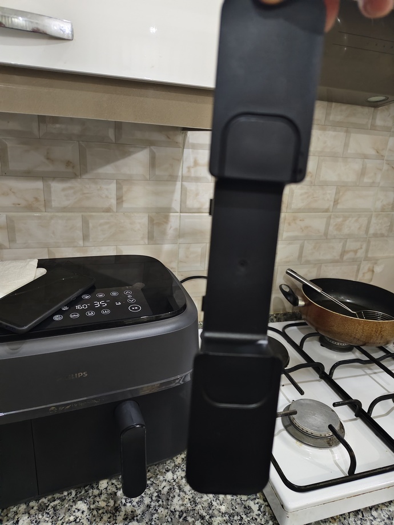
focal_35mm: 23
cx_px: 197
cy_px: 262
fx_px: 349
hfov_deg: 58.9
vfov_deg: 73.9
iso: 2183
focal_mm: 5.56
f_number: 1.88
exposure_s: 1/33.3
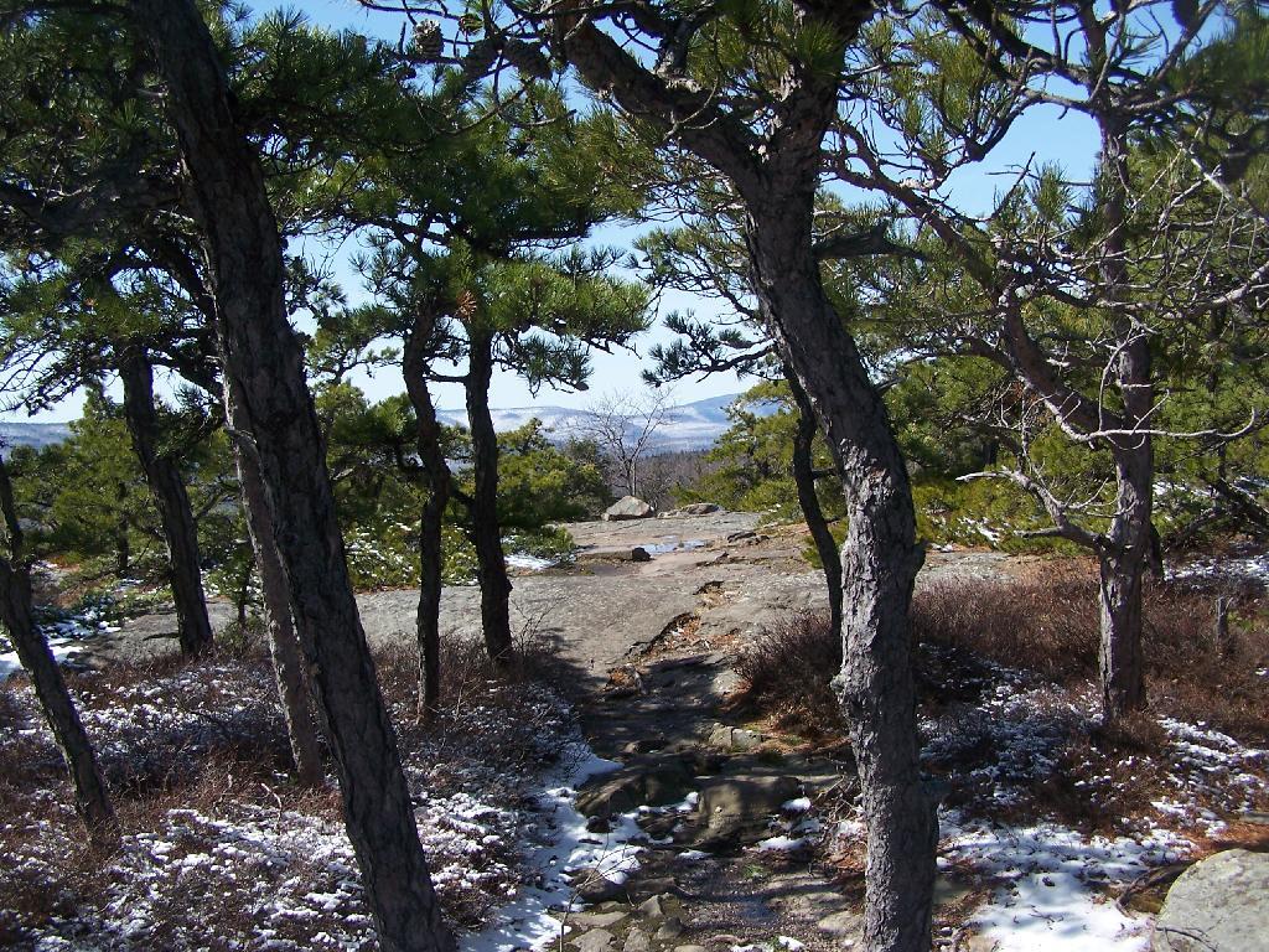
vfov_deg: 37.7
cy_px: 476
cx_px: 634
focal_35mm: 38
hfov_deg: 49.0
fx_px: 1393
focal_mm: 6.3
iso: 80
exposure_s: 1/640
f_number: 4
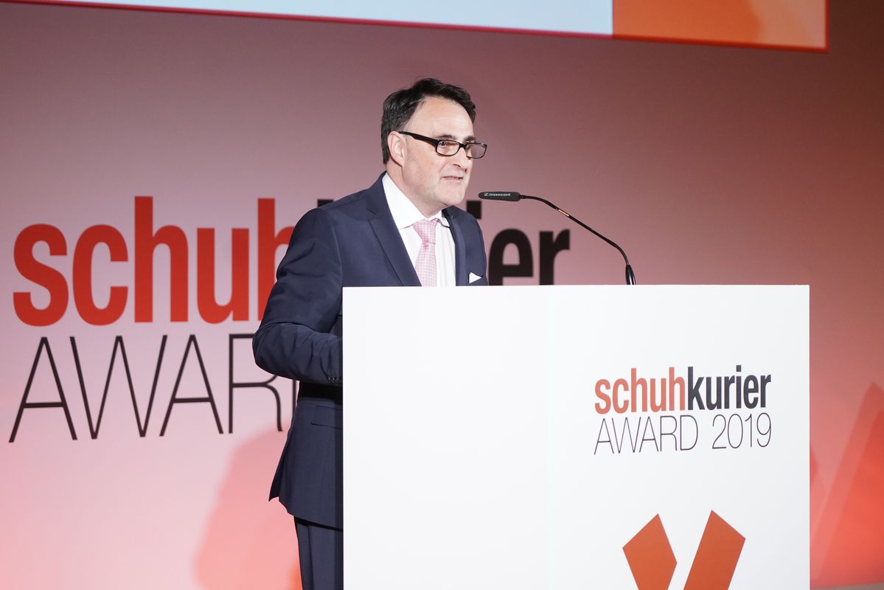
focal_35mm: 157
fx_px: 3856
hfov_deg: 13.1
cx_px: 442
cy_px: 295
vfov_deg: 8.7
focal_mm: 105
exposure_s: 1/160
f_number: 4
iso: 2500
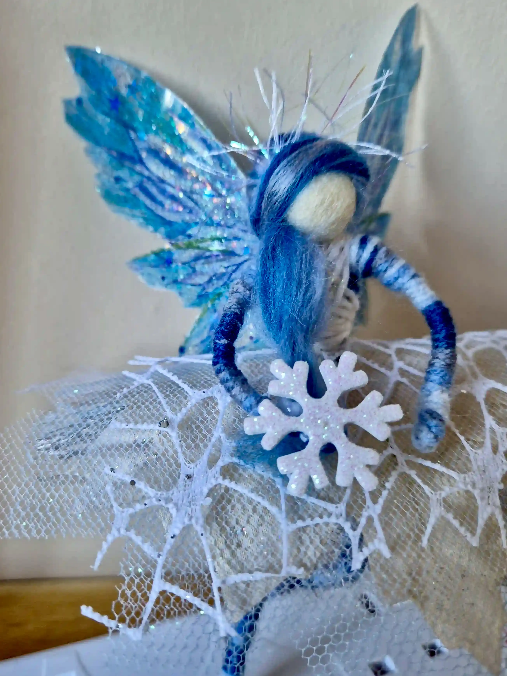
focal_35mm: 23
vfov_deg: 73.9
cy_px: 338
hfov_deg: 58.9
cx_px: 254
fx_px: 449
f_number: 1.8
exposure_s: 1/100
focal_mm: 5.4
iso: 320
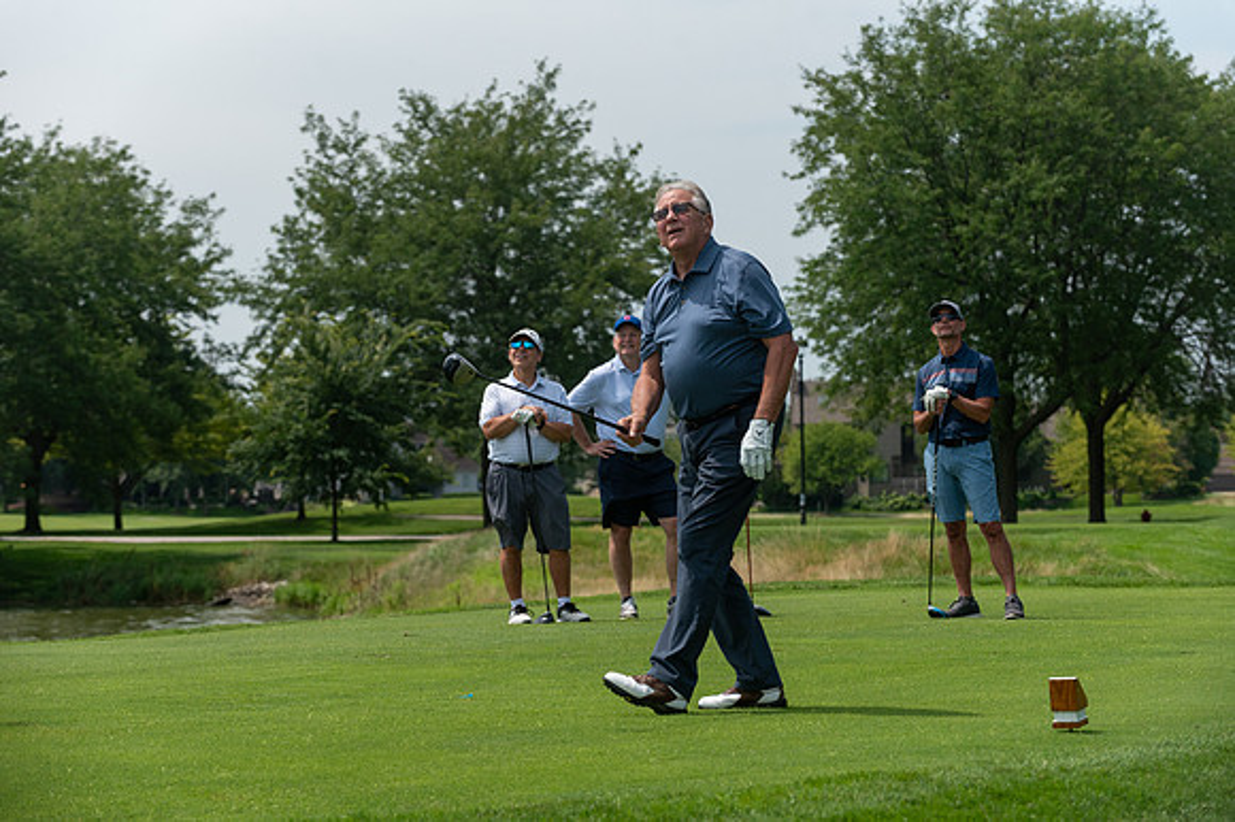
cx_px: 618
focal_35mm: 110
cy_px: 411
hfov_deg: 18.6
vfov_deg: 12.4
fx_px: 3775
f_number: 5
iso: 250
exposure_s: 1/1600
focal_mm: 110
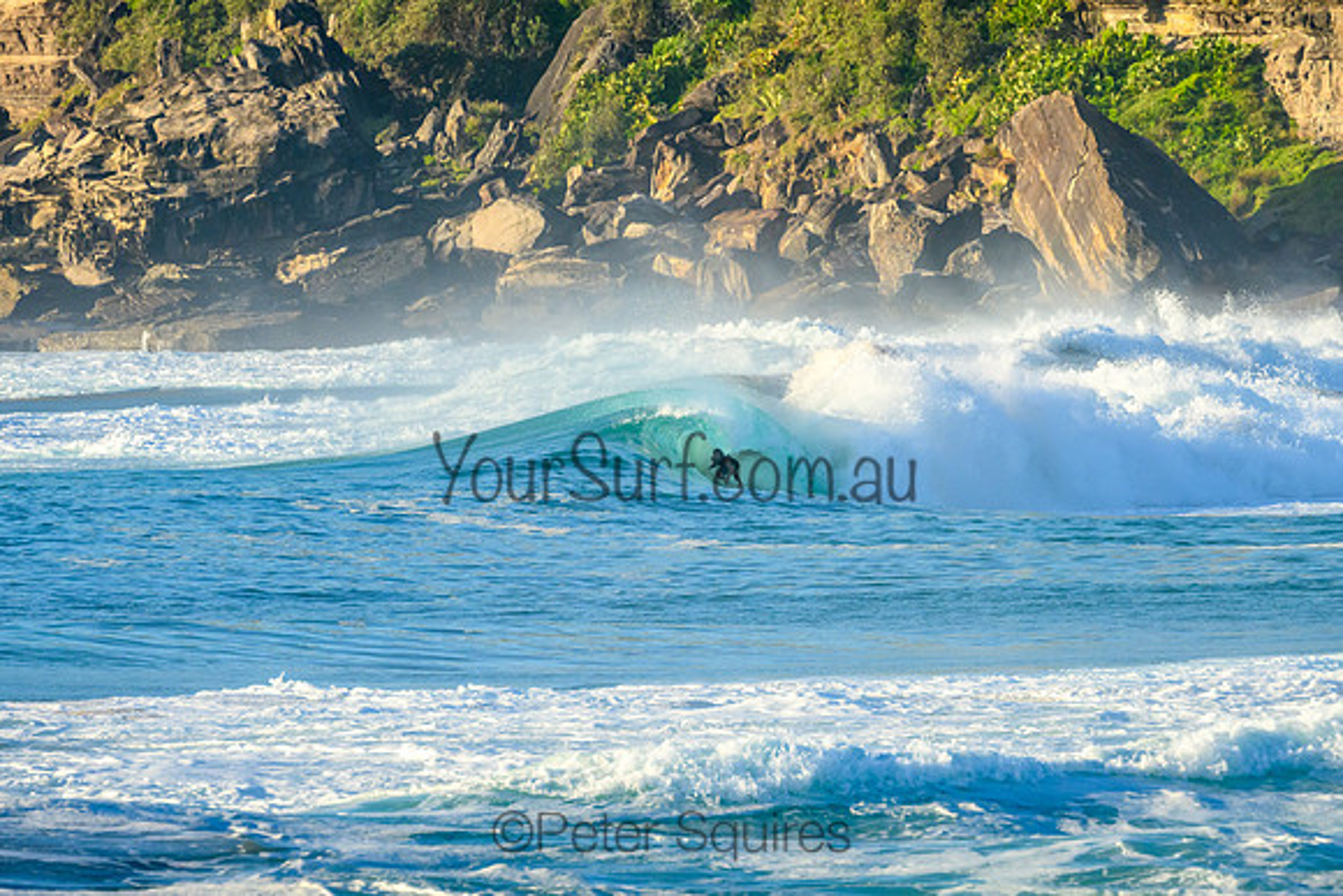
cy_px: 437
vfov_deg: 2.5
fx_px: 20497
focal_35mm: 549
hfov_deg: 3.8
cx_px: 742
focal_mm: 400
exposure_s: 1/2000
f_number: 9
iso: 1000
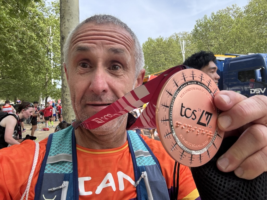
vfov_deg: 58.9
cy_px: 100
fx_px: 177
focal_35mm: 23
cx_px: 134
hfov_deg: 73.9
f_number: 1.9
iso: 25
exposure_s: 1/203
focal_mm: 2.69
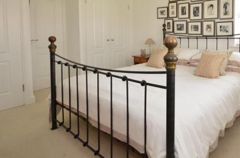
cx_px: 180
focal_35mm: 24
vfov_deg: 50.4
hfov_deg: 69.1
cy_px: 37
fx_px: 160
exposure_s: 1/6
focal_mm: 10
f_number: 11
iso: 640
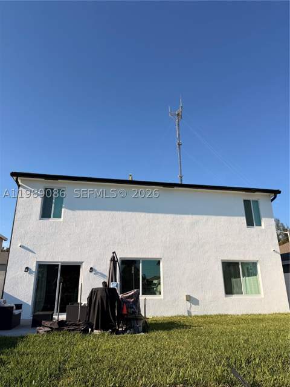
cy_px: 194
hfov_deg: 56.8
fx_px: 268
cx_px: 145
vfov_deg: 71.6
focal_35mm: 24
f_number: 1.78
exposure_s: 1/4975
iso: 80
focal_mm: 6.76
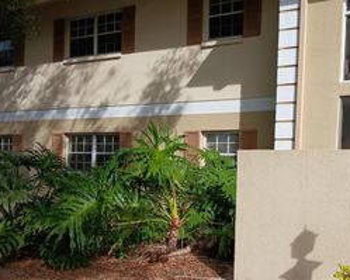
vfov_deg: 29.5
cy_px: 184
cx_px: 247
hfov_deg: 36.1
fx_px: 528
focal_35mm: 51
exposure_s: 1/678
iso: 20
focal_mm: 3.98
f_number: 1.8
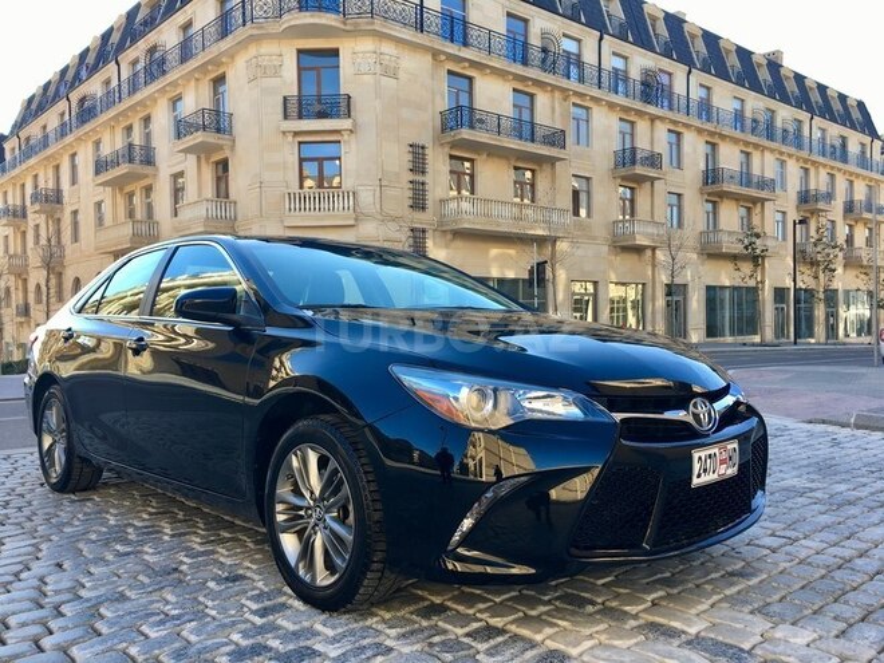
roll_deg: +0.4
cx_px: 442
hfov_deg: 61.7
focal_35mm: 29
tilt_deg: -1.4
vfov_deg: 48.2
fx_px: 741
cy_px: 332
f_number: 2.2
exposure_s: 1/204
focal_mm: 4.15
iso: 25
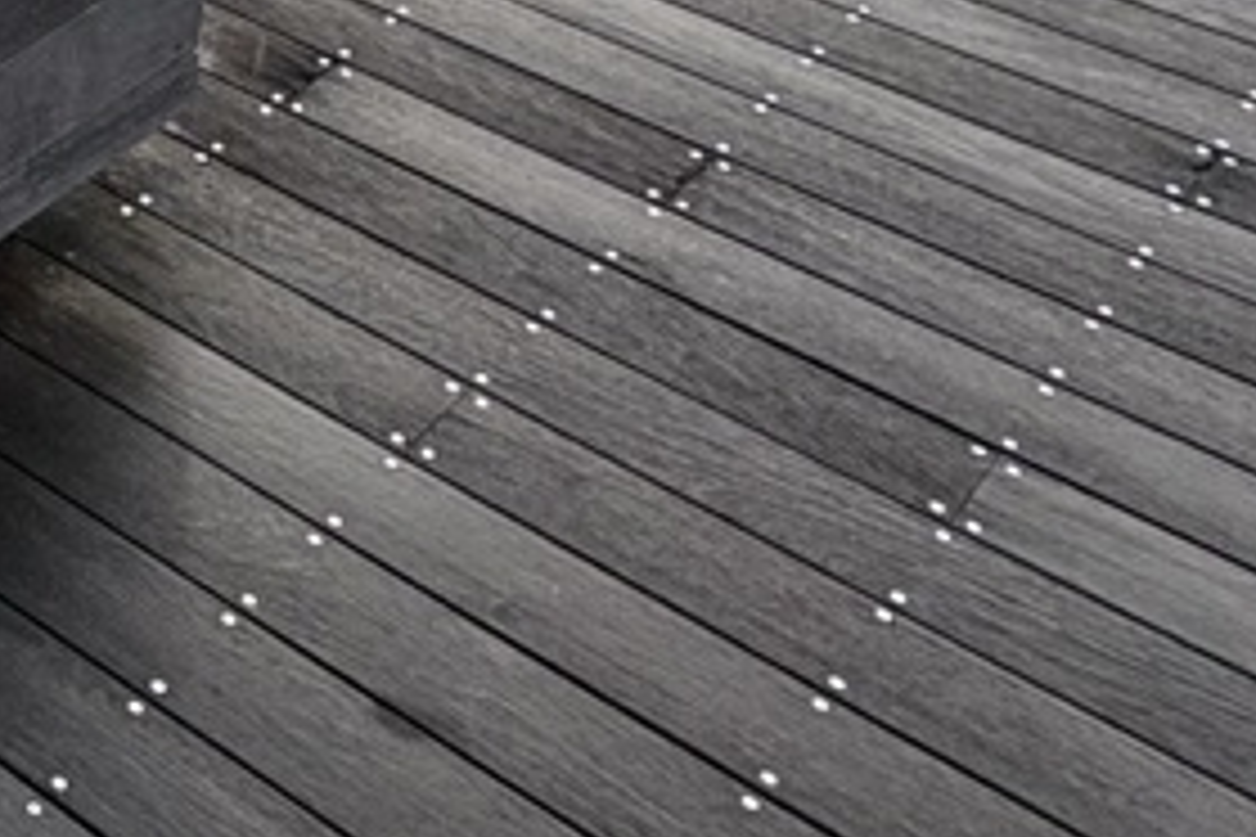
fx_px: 2547
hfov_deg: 23.7
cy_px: -698
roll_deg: +1.3
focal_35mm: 73
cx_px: -468
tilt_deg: -14.4
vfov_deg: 15.8
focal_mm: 2.22
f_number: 2.2
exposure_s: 1/1256
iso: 50
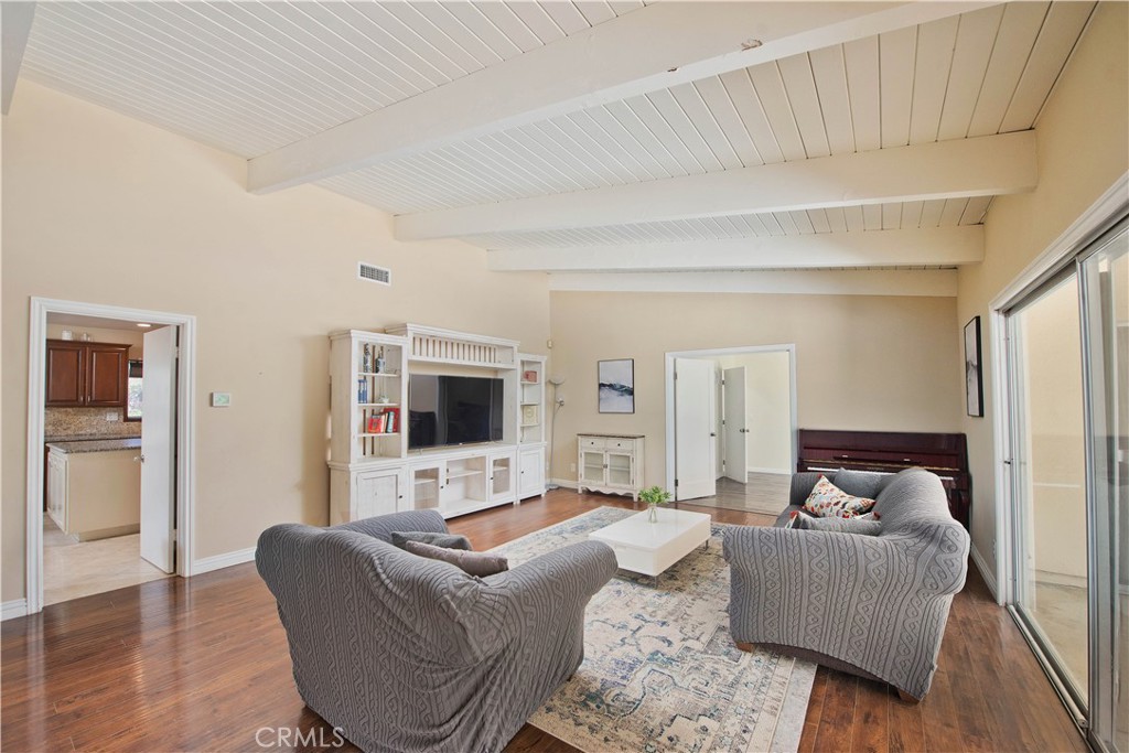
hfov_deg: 104.2
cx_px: 564
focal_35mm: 14
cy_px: 376
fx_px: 439
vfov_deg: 81.2
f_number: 5.6
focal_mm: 14
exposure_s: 1/50
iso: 400
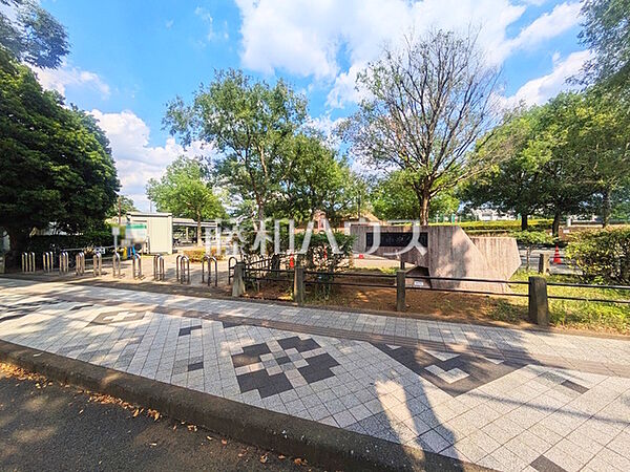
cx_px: 315
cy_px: 236
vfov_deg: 85.7
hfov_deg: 102.1
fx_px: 255
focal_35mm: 14
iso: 43
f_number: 2.2
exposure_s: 1/1852
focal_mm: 1.83
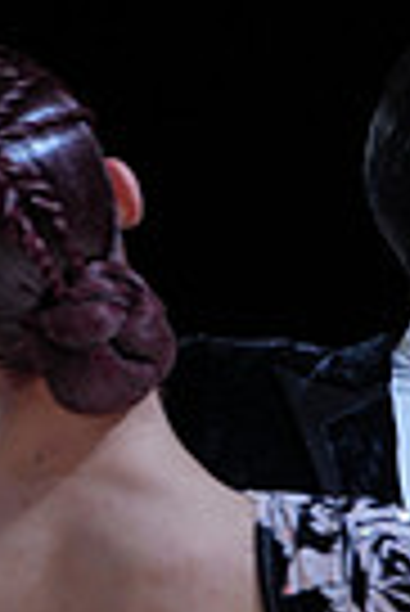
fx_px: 14500
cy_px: 963
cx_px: 529
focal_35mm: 851
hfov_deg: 1.6
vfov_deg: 2.4
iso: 250
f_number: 2.8
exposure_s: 1/400
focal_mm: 200
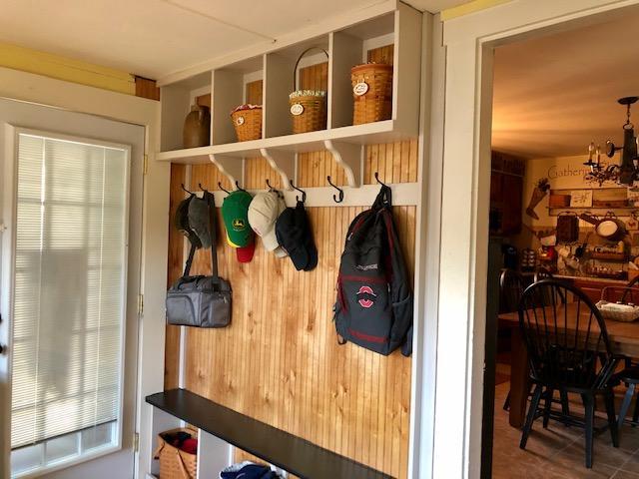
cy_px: 240
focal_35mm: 28
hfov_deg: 63.4
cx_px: 320
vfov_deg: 49.7
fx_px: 517
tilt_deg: -1.9
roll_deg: -3.1
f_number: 1.8
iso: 64
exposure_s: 1/15
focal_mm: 3.99
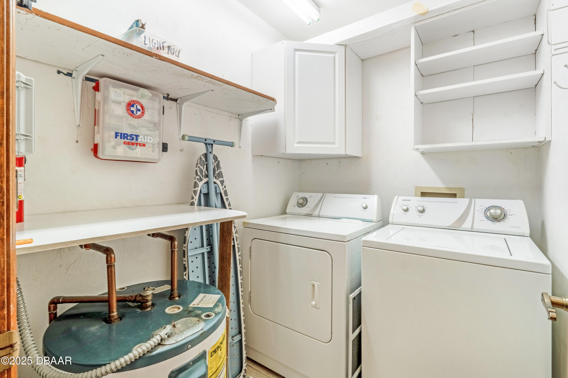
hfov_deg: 95.0
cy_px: 189
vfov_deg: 72.1
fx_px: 260
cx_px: 284
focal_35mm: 16
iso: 250
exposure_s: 1/200
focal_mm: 11
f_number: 9
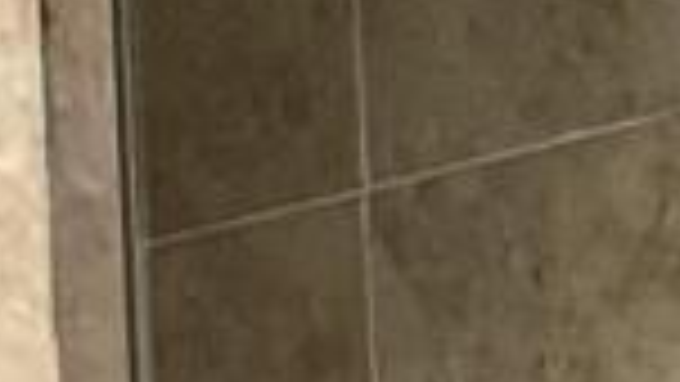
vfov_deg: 5.0
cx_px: 2126
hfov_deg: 8.3
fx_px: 3859
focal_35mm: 214
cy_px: 1627
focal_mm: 3
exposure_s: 1/50
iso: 64
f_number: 1.8
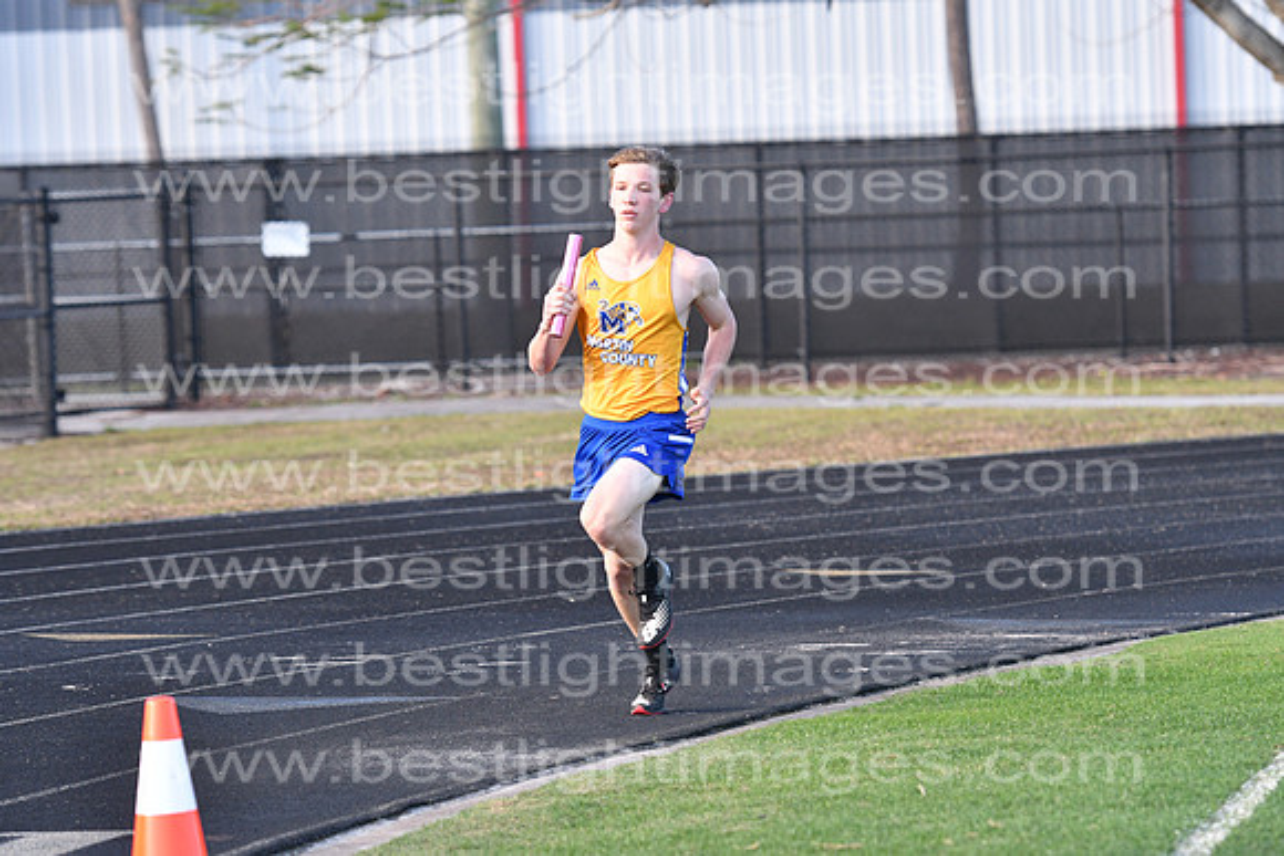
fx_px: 6956
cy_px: 428
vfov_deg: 7.0
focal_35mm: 195
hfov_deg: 10.5
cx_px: 642
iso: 1000
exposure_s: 1/2000
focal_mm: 130
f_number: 4
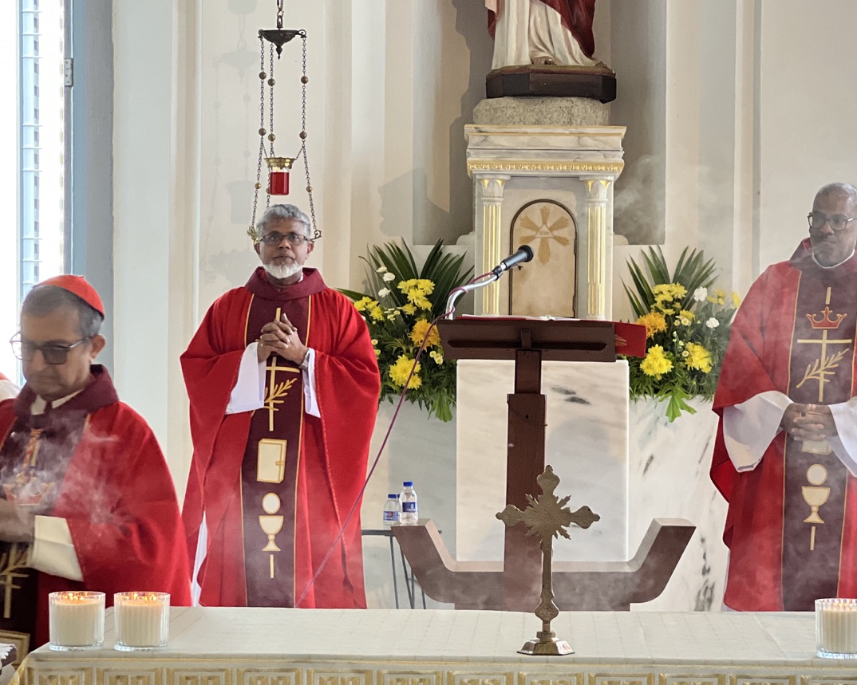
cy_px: 427
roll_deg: +0.3
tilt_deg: -0.3
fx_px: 2840
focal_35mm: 112
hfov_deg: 17.2
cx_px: 450
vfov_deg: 13.7
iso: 160
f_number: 2.8
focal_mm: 9
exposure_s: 1/50
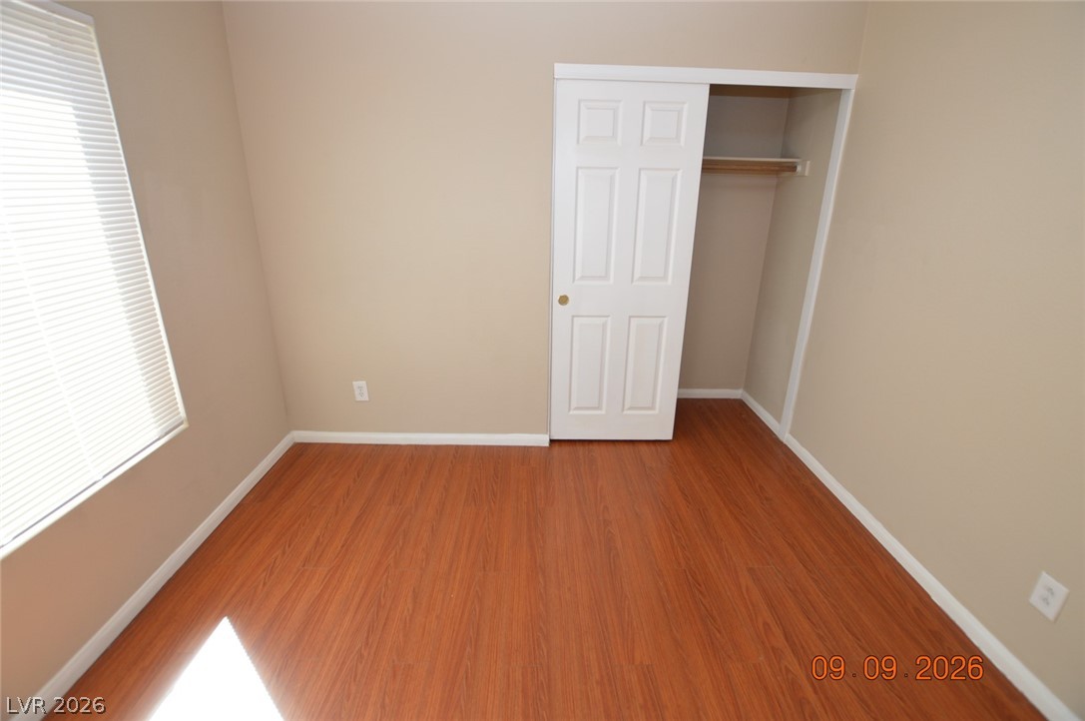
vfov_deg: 77.2
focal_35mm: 15
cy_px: 360
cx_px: 542
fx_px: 452
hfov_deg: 100.5
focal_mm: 10
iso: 400
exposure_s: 1/80
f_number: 4.5
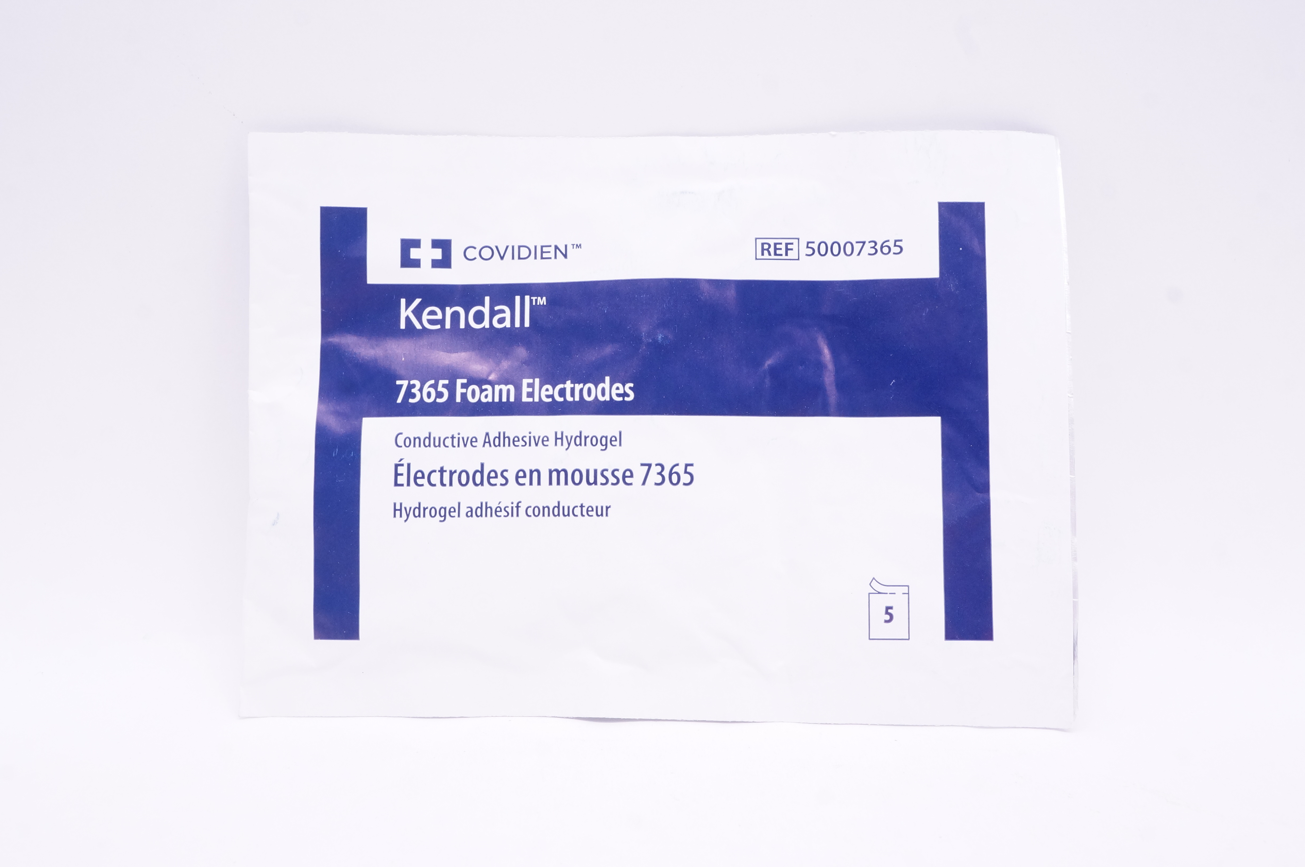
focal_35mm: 46
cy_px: 434
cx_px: 652
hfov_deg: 42.4
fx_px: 1684
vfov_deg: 28.9
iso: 800
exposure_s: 1/25
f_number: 13
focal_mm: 31
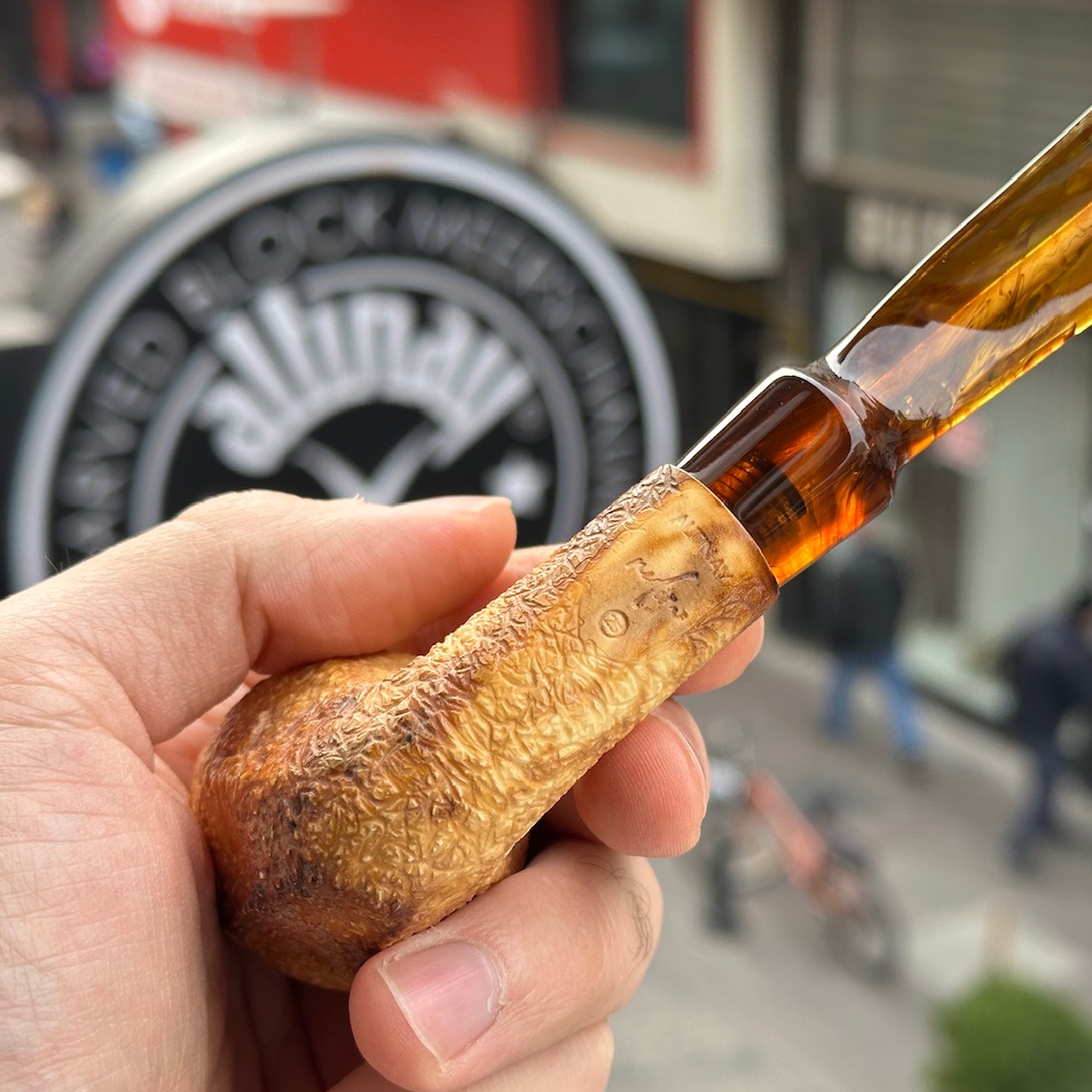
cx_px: 683
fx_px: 2034
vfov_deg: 30.0
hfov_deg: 29.9
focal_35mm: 57
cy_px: 547
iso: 64
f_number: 1.78
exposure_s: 1/452
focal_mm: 6.86
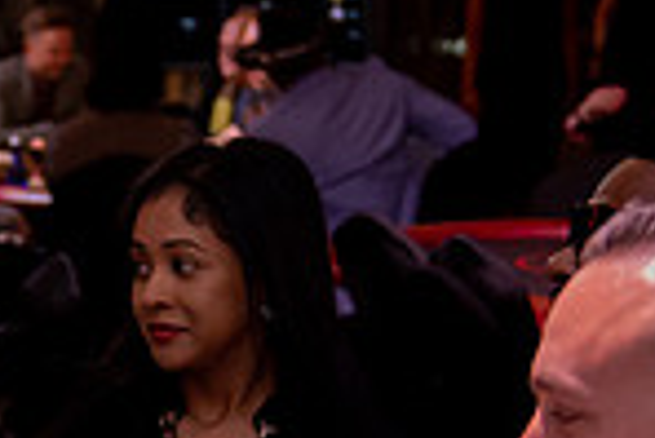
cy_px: 447
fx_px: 2714
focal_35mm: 149
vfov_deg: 9.2
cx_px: -469
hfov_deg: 12.7
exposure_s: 1/320
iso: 3200
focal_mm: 38
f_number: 2.8
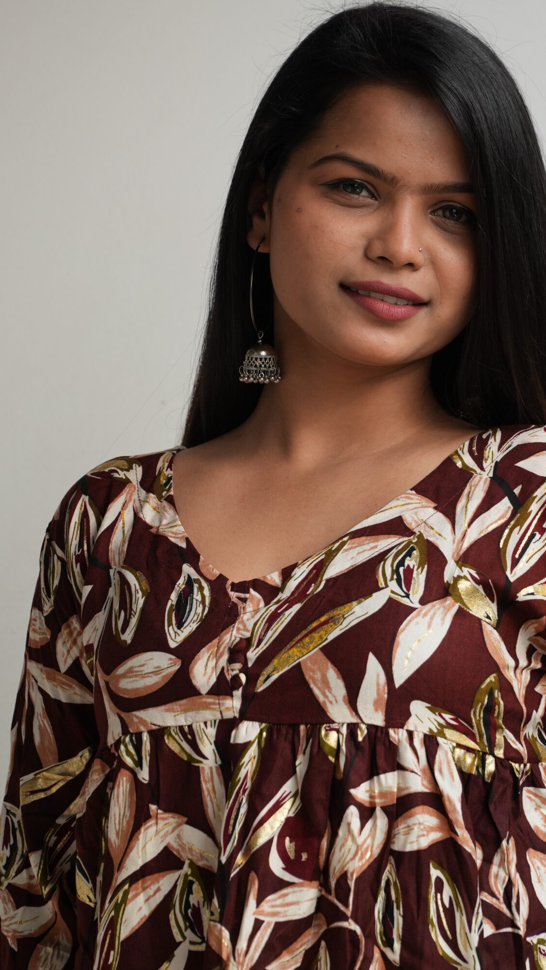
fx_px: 4728
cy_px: 446
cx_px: 317
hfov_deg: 6.6
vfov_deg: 11.7
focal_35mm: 184
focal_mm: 91
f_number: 4
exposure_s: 1/1000
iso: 400
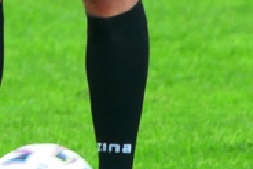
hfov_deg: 0.8
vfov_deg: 0.6
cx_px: 21
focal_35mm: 2479
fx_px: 17435
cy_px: -355
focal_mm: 144.72
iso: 320
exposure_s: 1/250
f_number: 4
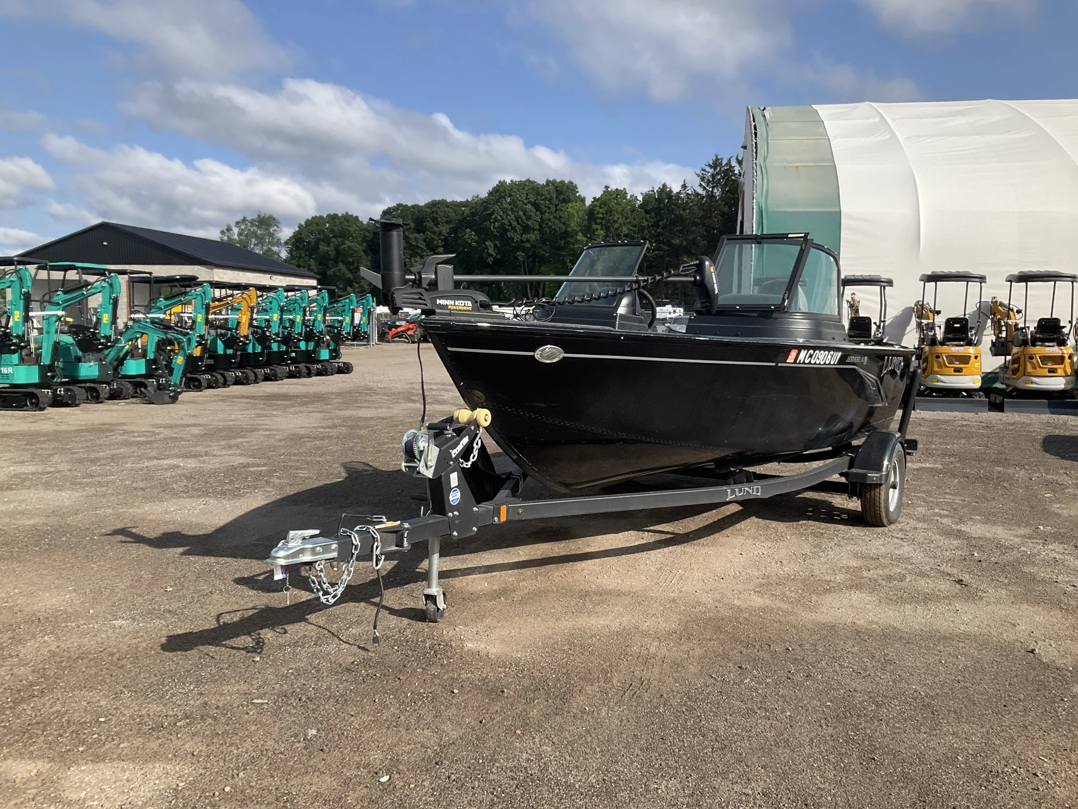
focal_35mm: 29
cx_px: 539
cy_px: 404
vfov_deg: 48.2
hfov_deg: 61.7
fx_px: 903
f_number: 1.8
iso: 25
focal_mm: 3
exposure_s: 1/1577
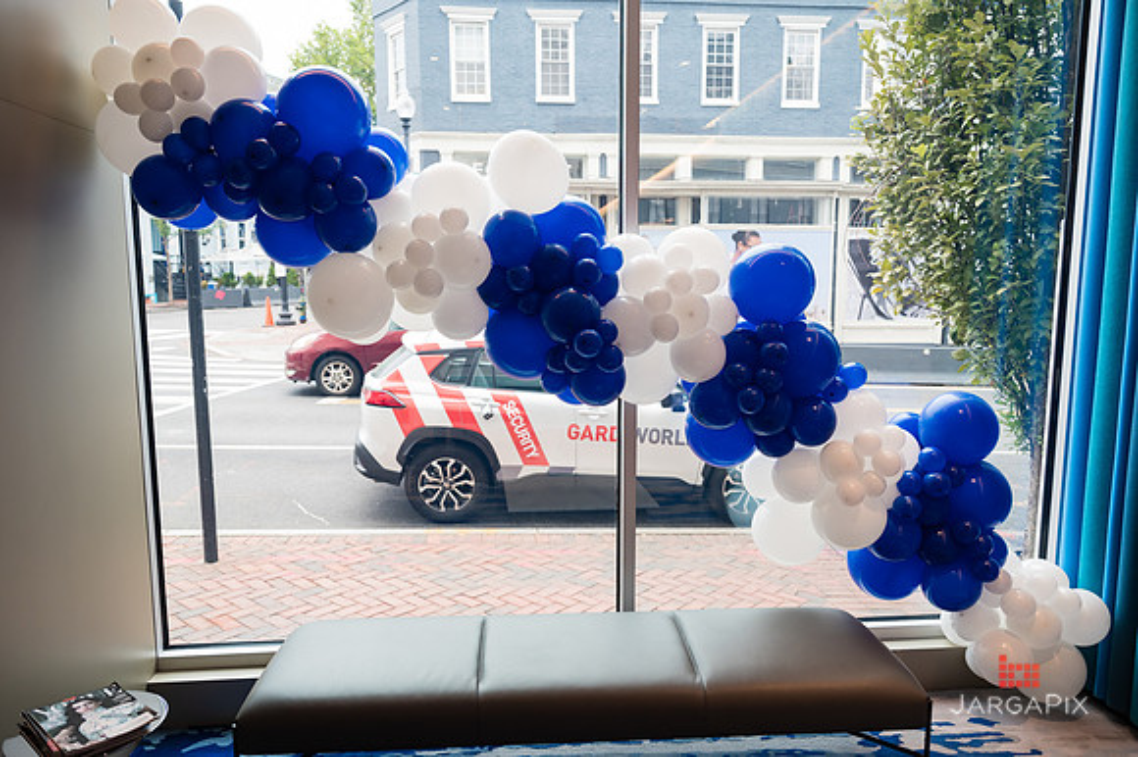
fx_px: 811
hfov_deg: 70.1
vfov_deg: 50.0
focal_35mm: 26
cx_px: 576
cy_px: 386
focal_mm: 24
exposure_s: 1/160
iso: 400
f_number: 3.2
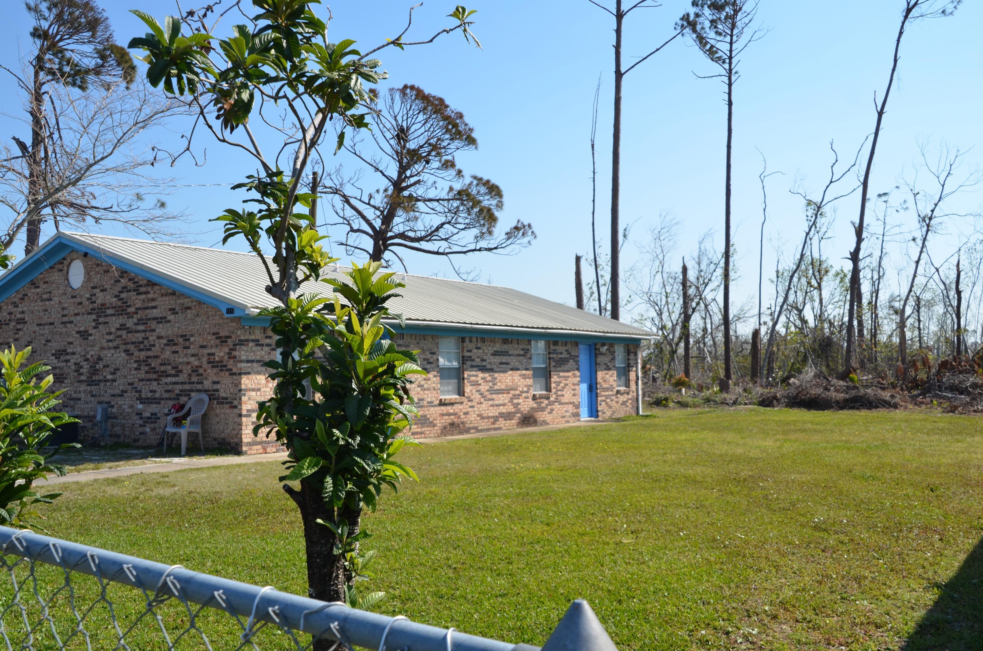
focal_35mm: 34
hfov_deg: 55.2
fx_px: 940
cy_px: 326
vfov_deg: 38.2
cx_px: 492
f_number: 8
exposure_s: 1/250
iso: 100
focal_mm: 23
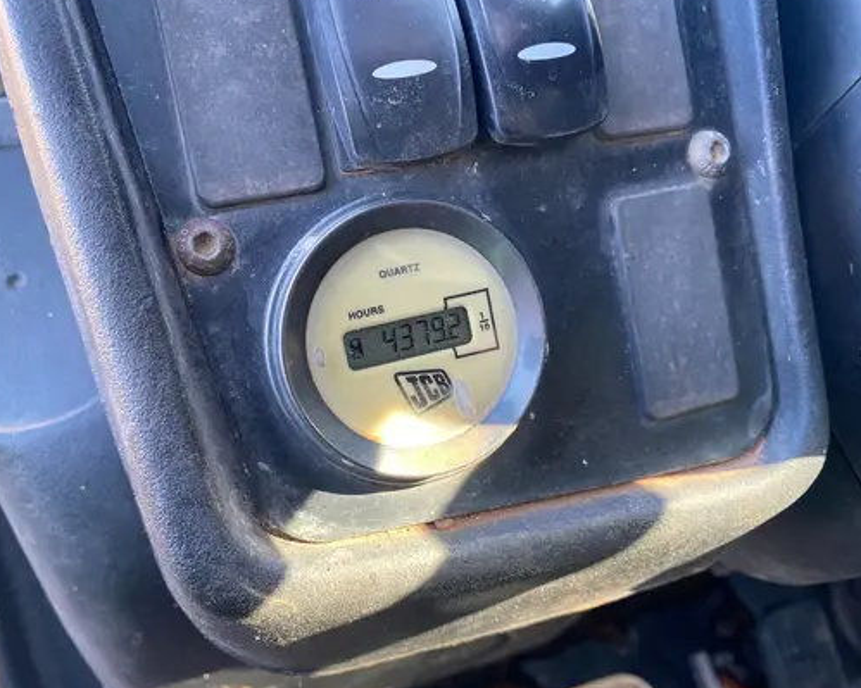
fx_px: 713
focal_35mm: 28
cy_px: 344
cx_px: 400
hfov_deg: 62.2
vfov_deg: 51.5
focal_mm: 4.25
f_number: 1.8
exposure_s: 1/121
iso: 125
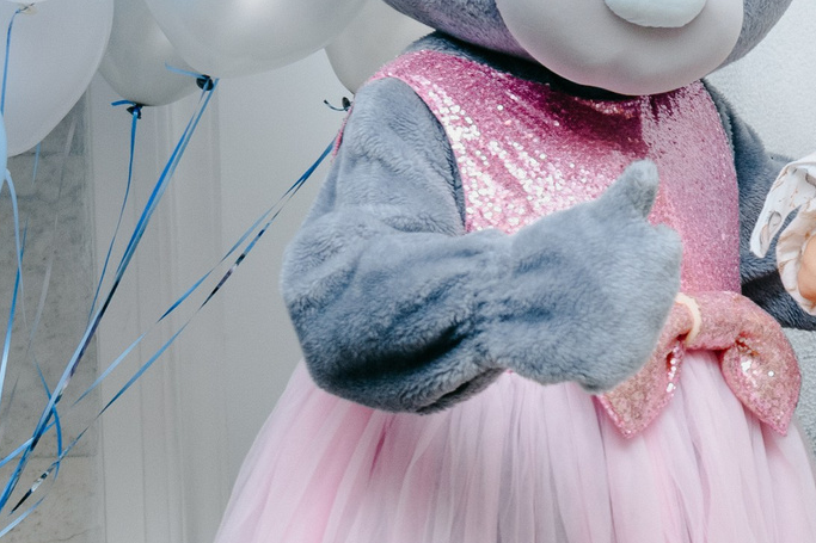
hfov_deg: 15.0
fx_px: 2923
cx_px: 1111
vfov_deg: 10.6
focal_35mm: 129
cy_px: 157
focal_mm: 34
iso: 320
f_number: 4
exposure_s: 1/160
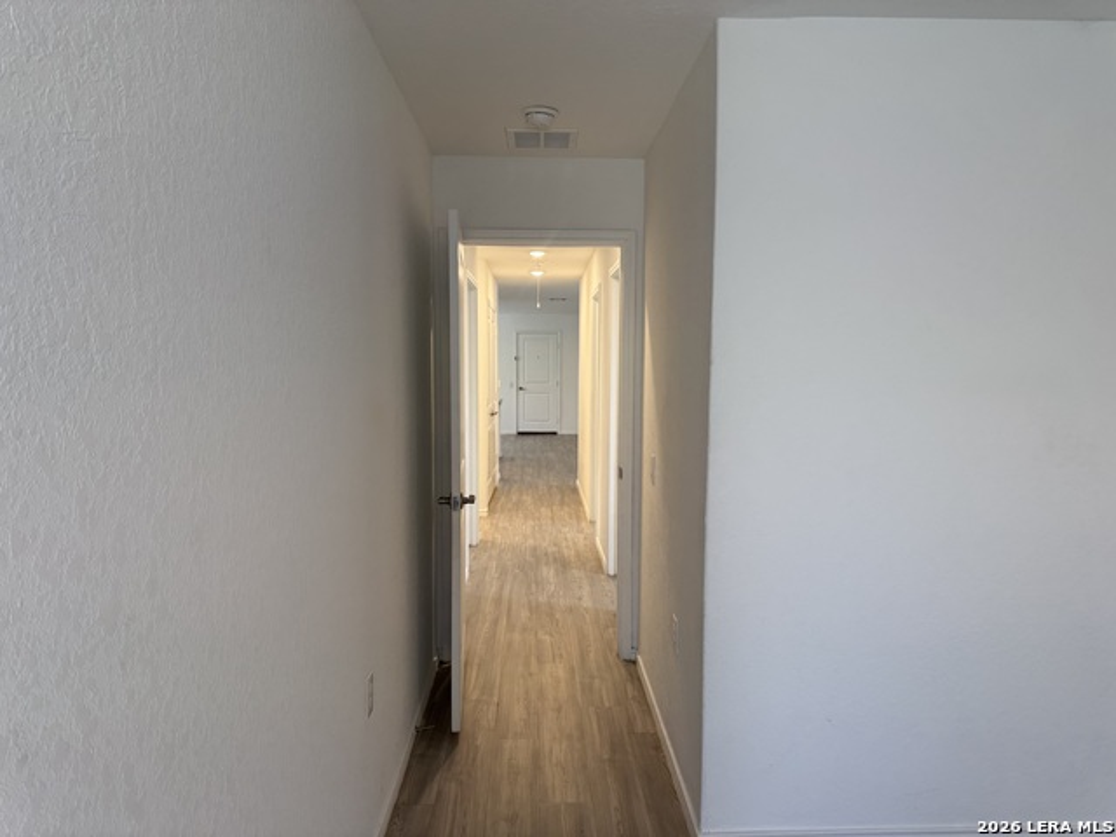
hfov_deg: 71.6
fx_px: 774
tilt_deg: -3.8
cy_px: 418
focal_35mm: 24
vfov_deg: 56.8
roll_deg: +0.2
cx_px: 558
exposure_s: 1/120
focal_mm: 6.76
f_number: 1.78
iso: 160
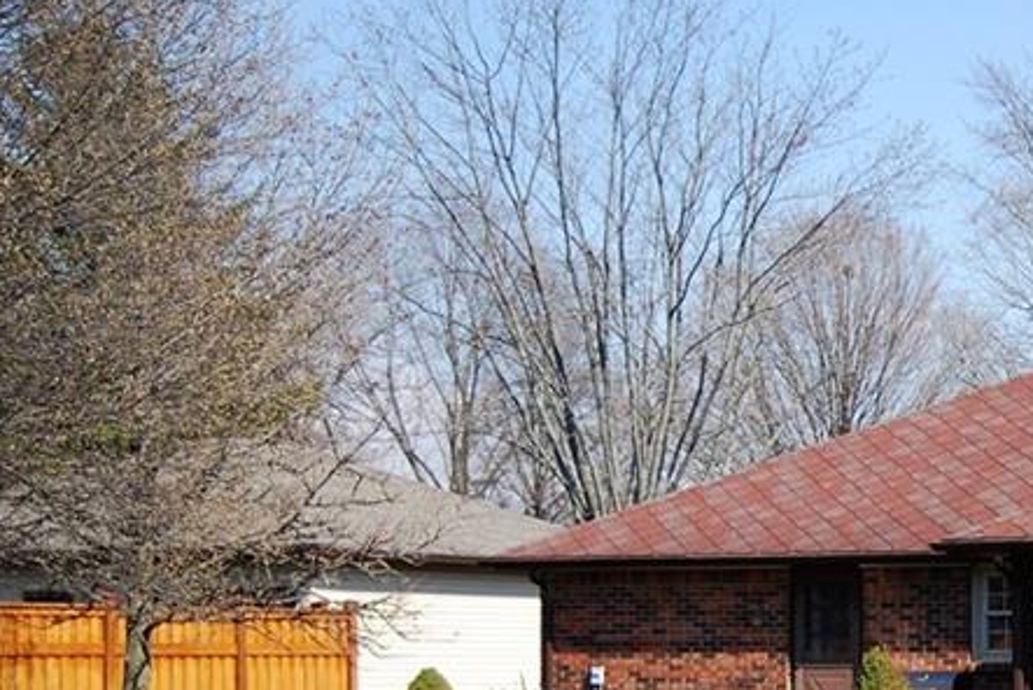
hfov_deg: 19.9
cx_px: 1189
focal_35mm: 97
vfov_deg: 13.9
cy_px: 711
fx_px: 2785
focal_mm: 28
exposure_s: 1/1000
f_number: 4.2
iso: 180
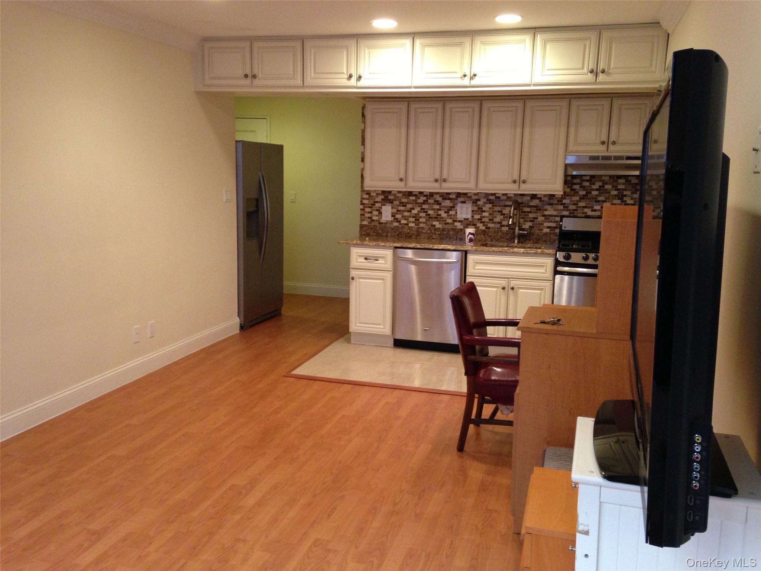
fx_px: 725
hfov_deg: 55.4
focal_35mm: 33
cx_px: 380
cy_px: 286
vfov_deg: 42.9
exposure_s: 1/20
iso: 250
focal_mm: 4.13
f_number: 2.4
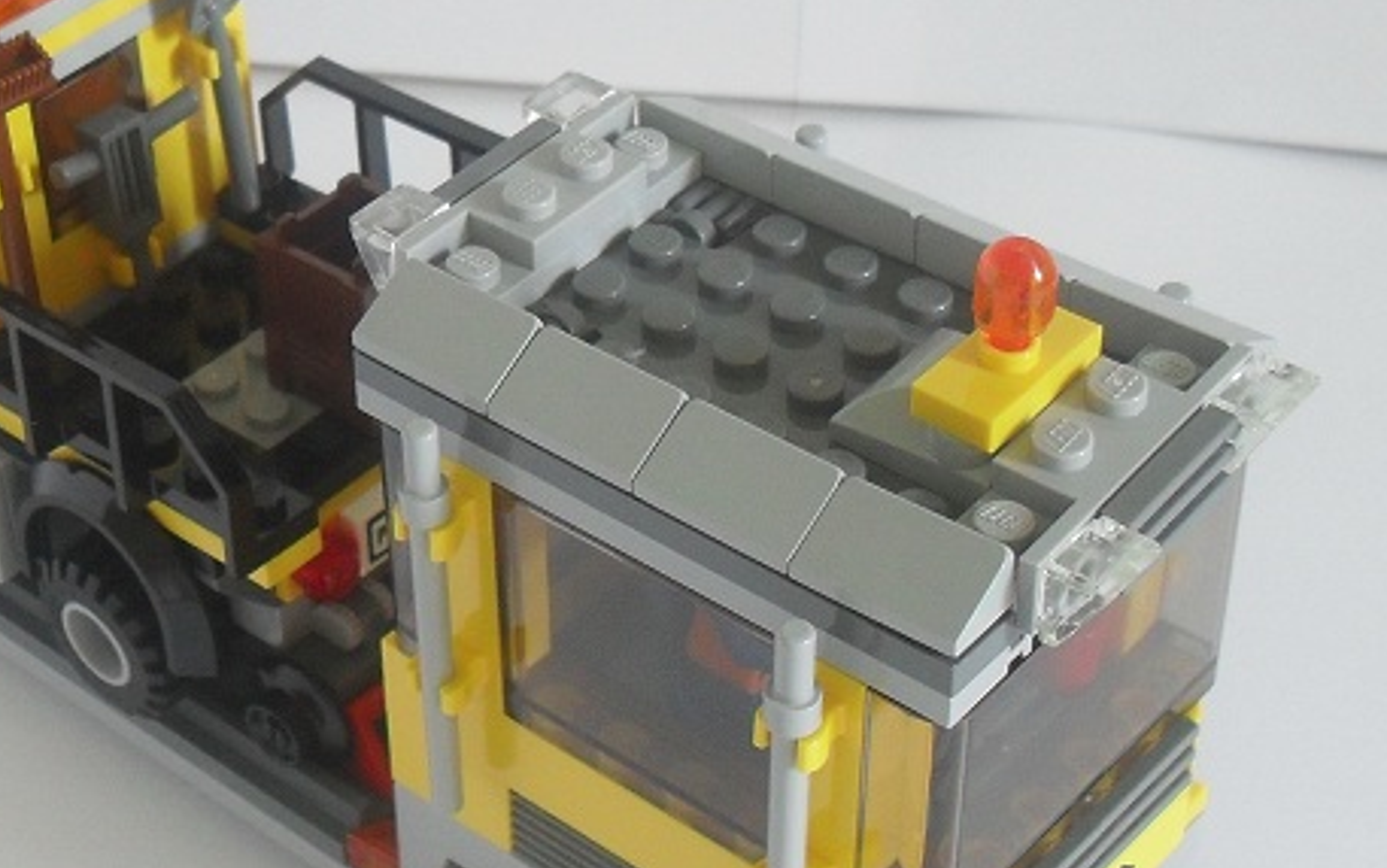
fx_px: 2798
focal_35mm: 74
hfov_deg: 26.8
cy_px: 337
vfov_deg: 17.6
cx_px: 124
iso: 200
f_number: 3.2
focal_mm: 6.3
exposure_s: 1/6
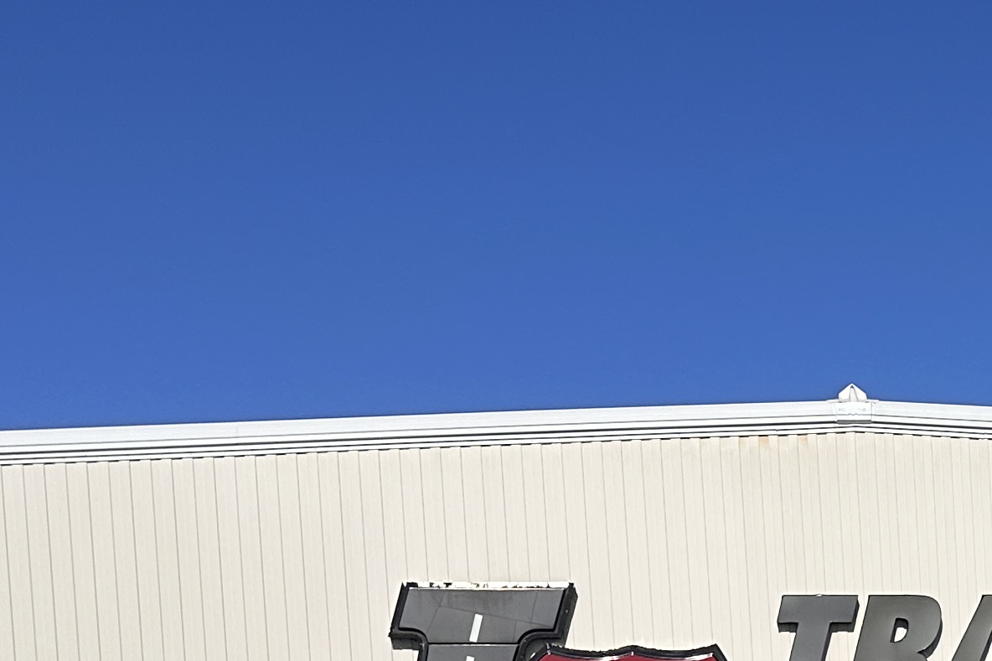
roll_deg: +1.5
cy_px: 1177
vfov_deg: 14.3
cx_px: 1196
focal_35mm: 85
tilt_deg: -3.1
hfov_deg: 22.1
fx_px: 2342
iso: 80
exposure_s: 1/8929
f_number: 1.78
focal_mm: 6.86
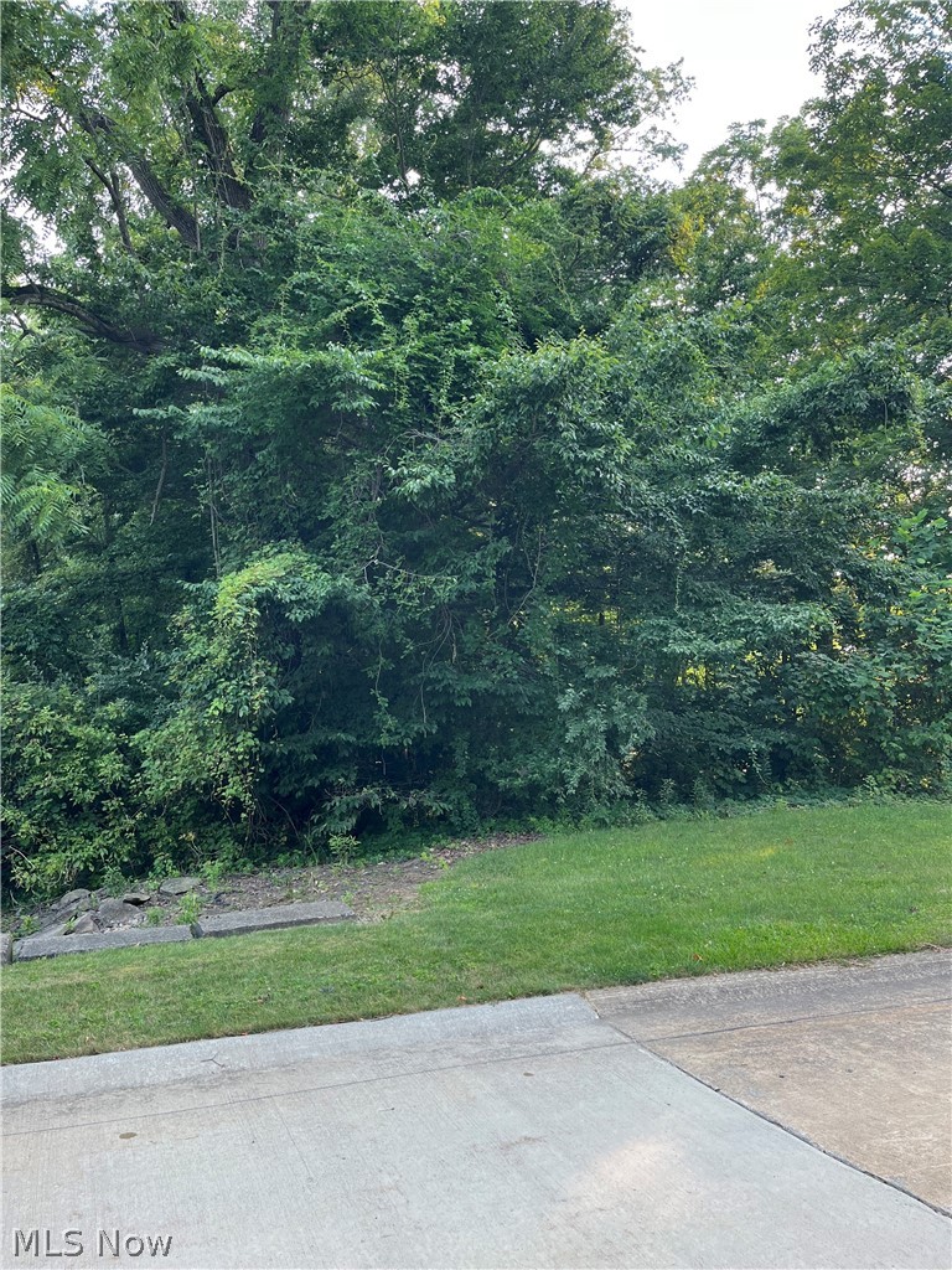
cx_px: 476
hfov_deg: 53.1
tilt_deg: +5.7
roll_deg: +0.1
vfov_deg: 67.3
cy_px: 635
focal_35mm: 26
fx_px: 953
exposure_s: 1/219
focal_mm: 5.1
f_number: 1.6
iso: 40
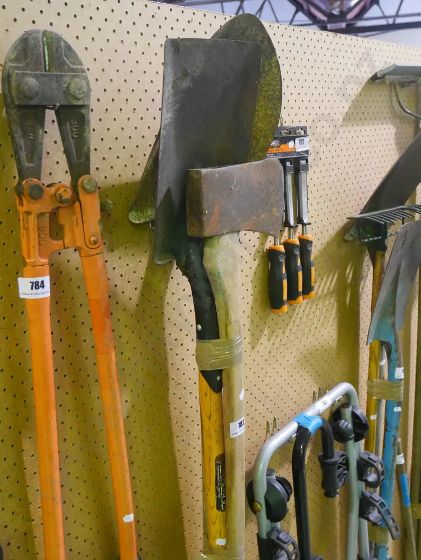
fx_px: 616
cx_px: 210
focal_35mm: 38
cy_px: 280
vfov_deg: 49.0
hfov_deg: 37.8
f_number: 4.3
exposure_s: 1/30
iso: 3200
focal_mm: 19
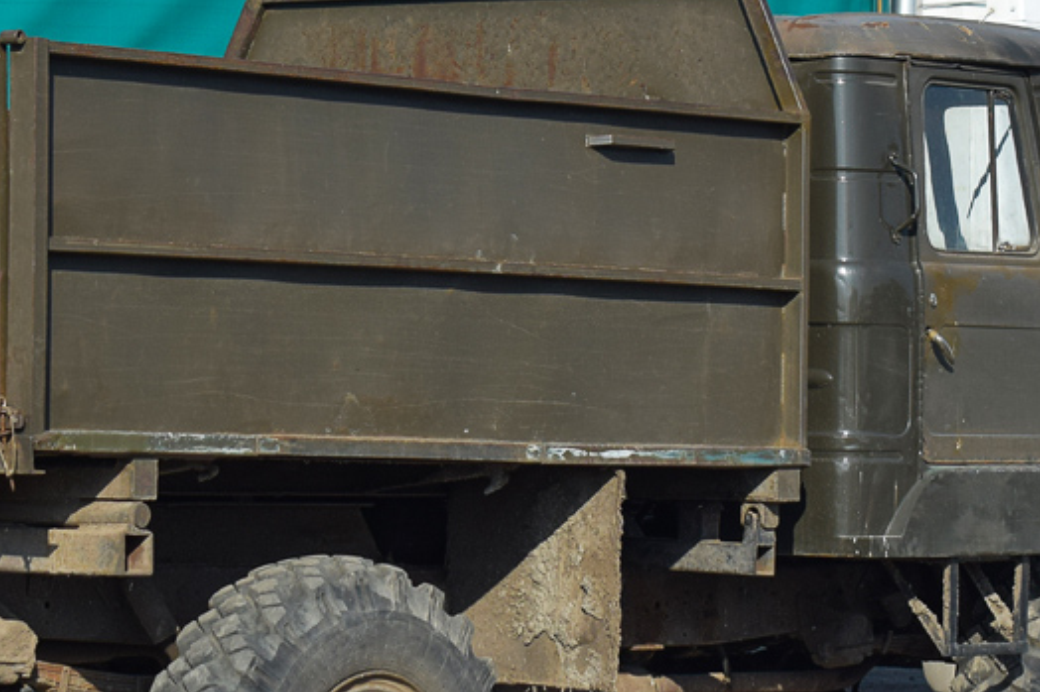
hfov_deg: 12.4
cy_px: 311
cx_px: 365
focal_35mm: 165
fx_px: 4765
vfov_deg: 8.3
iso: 200
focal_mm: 48
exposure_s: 1/1250
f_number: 7.1
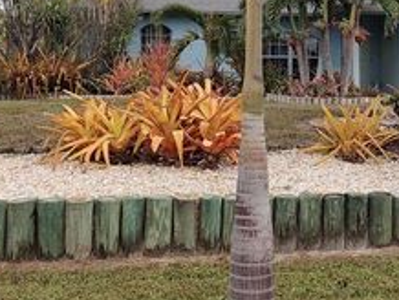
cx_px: 286
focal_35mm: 55
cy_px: 32
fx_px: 635
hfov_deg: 34.4
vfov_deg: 25.8
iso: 100
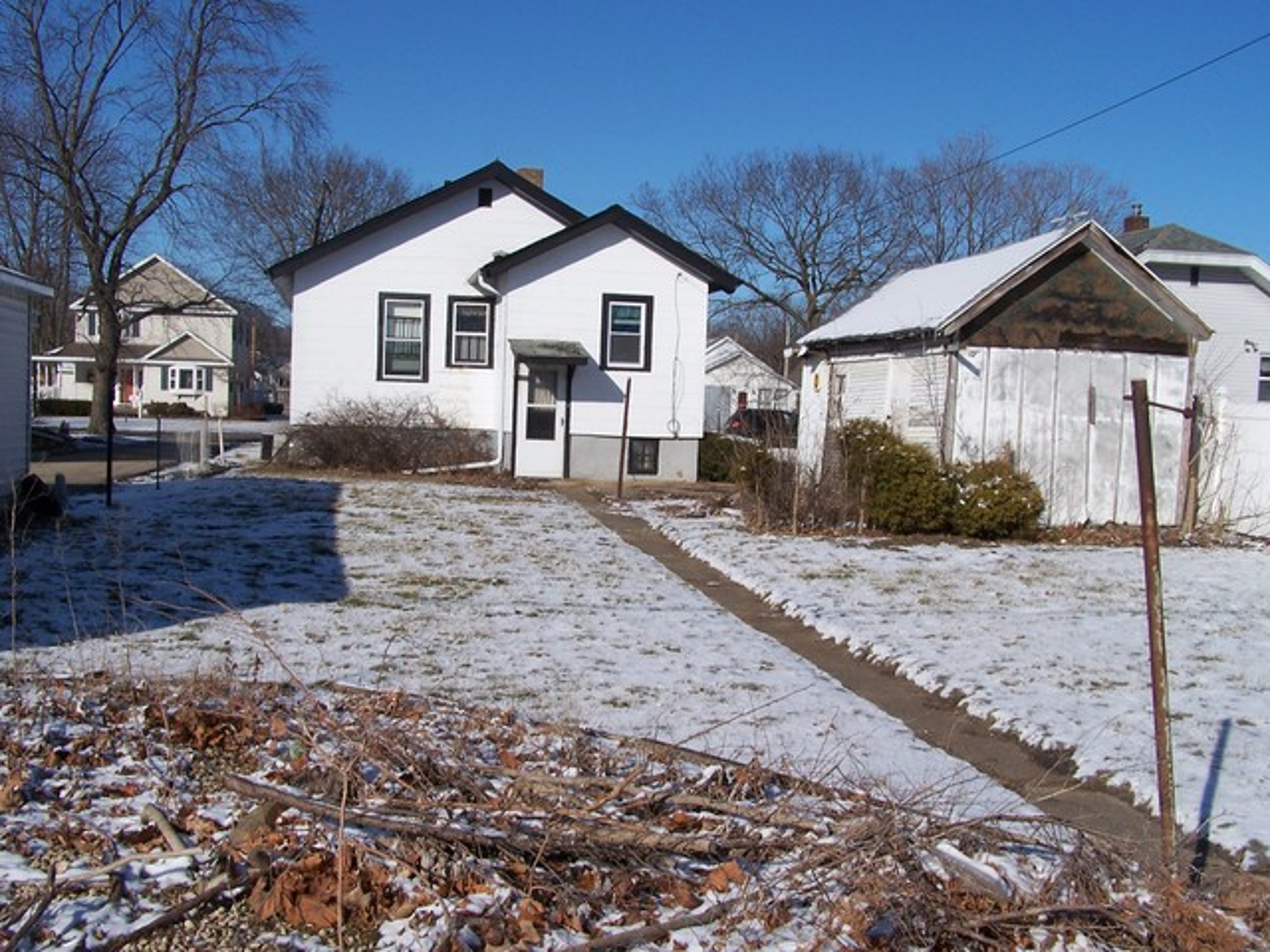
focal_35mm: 38
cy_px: 476
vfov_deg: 37.7
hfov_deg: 49.0
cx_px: 635
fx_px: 1394
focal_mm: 6.3
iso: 80
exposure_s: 1/800
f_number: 5.6
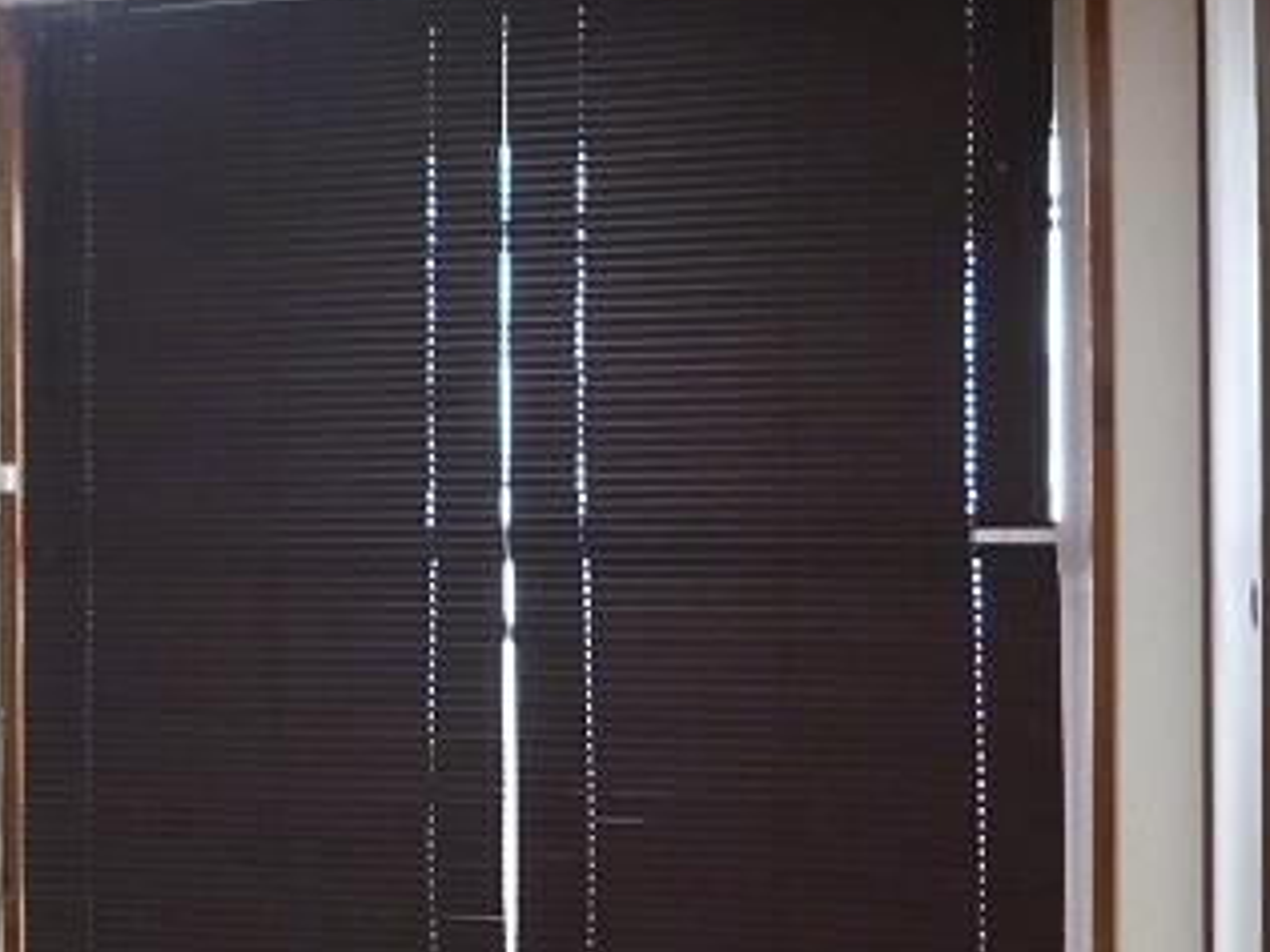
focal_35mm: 62
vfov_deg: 23.6
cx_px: 281
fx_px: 2275
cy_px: 540
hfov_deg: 30.5
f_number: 3.1
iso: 800
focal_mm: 5
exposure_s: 1/50
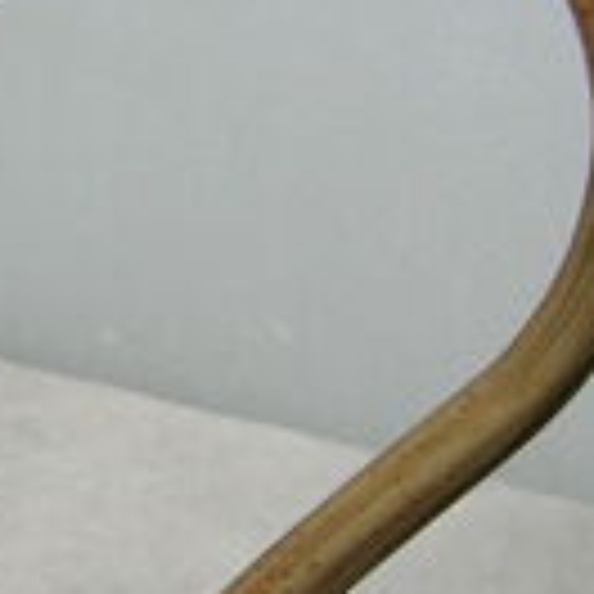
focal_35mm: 146
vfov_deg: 11.9
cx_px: -284
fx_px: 2834
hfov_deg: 11.5
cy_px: 572
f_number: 2.9
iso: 50
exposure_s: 1/76.8
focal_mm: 5.7
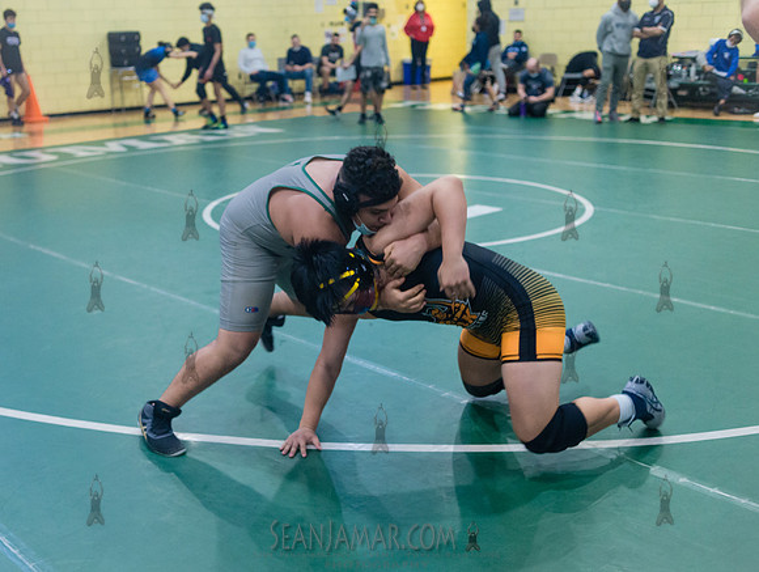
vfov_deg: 34.8
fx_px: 911
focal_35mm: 41
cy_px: 309
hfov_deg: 45.0
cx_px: 309
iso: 4000
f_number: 3.2
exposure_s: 1/250
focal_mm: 35
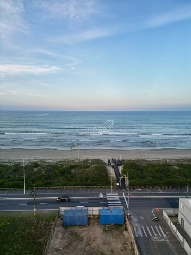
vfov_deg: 71.6
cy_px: 128
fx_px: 177
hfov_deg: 56.8
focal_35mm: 24
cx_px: 96
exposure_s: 1/250
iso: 120
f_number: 1.7
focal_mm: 6.72
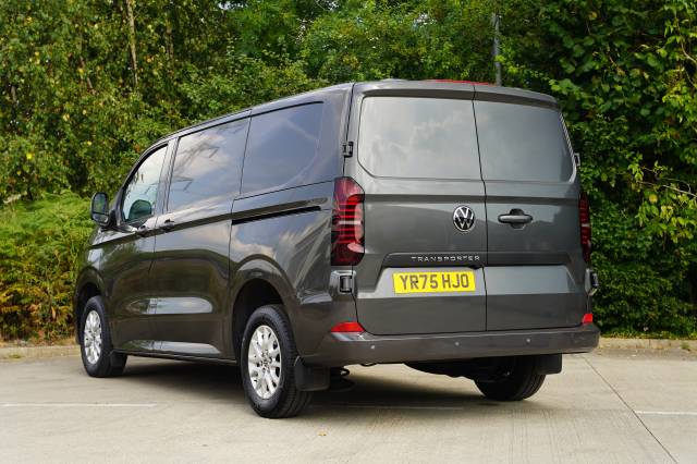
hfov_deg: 33.4
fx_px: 1161
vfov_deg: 22.6
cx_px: 348
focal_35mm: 60
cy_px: 232
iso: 100
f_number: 5
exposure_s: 1/100
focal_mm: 60
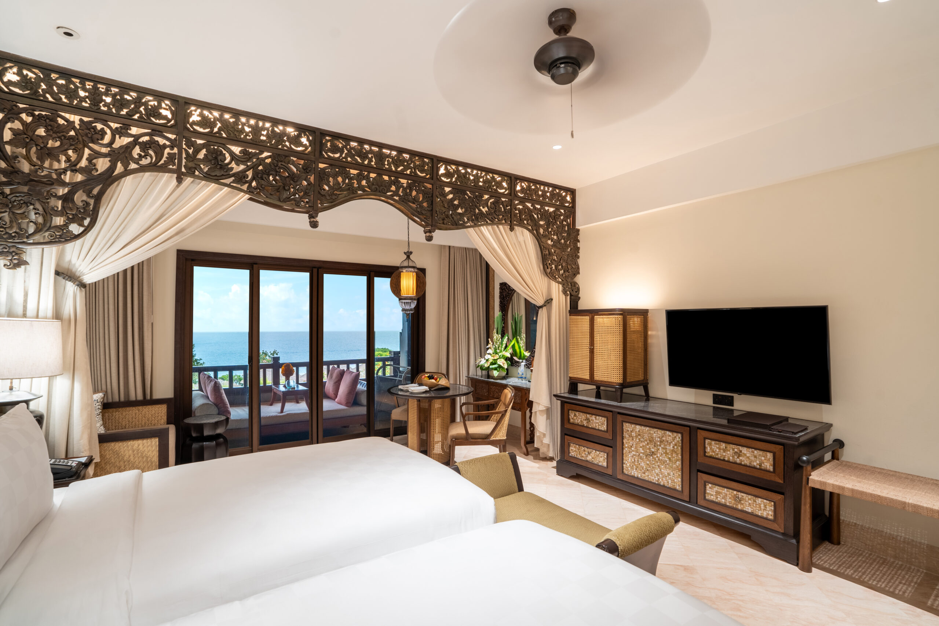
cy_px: 313
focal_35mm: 16
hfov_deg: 96.7
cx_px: 470
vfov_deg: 73.8
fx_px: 417
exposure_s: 1/5
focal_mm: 16
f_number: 7.1
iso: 500
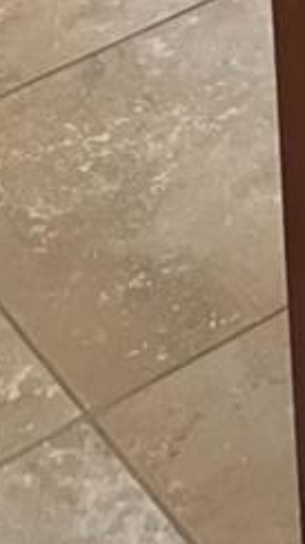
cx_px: 794
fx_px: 2505
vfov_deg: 9.6
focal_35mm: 174
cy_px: -1081
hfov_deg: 6.5
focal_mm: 5.7
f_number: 1.5
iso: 64
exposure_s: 1/60
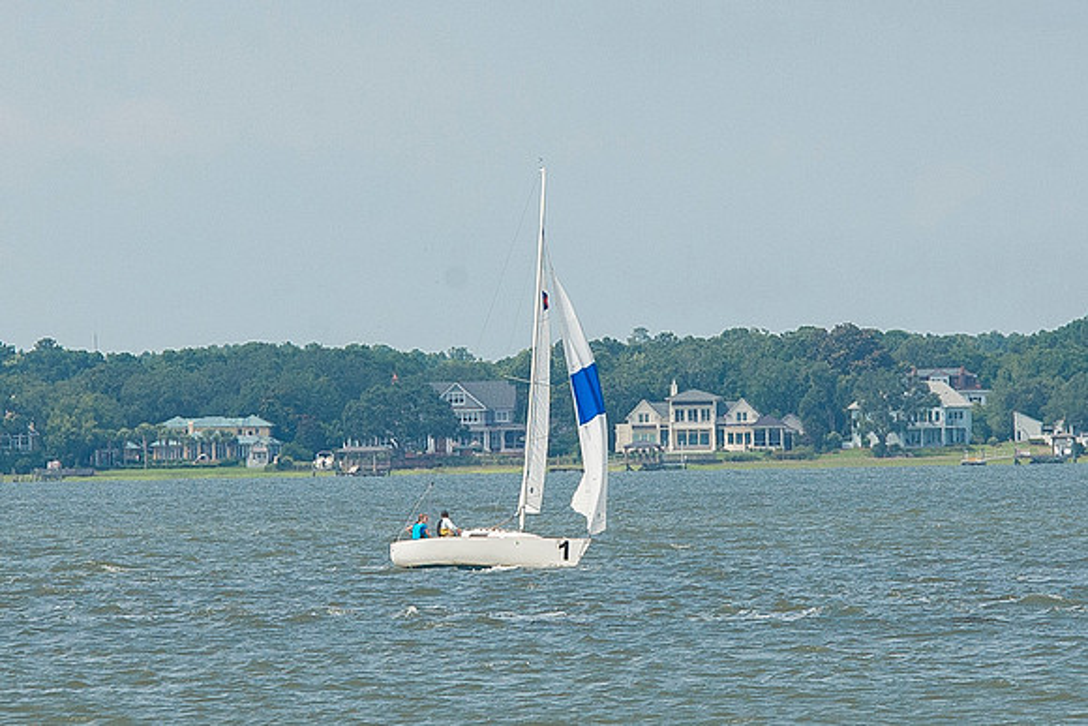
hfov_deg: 3.5
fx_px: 17955
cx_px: 559
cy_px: 424
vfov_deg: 2.3
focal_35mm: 594
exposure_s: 1/1600
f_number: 10
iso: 800
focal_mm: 200
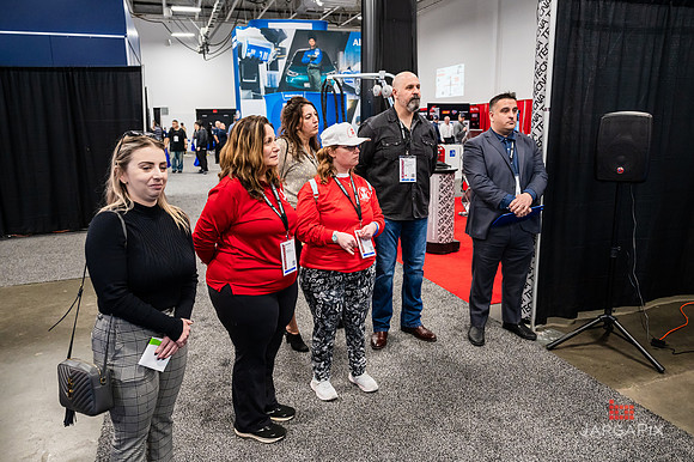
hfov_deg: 70.3
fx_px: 493
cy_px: 223
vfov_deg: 50.2
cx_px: 353
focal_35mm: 26
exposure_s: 1/200
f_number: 4
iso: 4000
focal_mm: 24
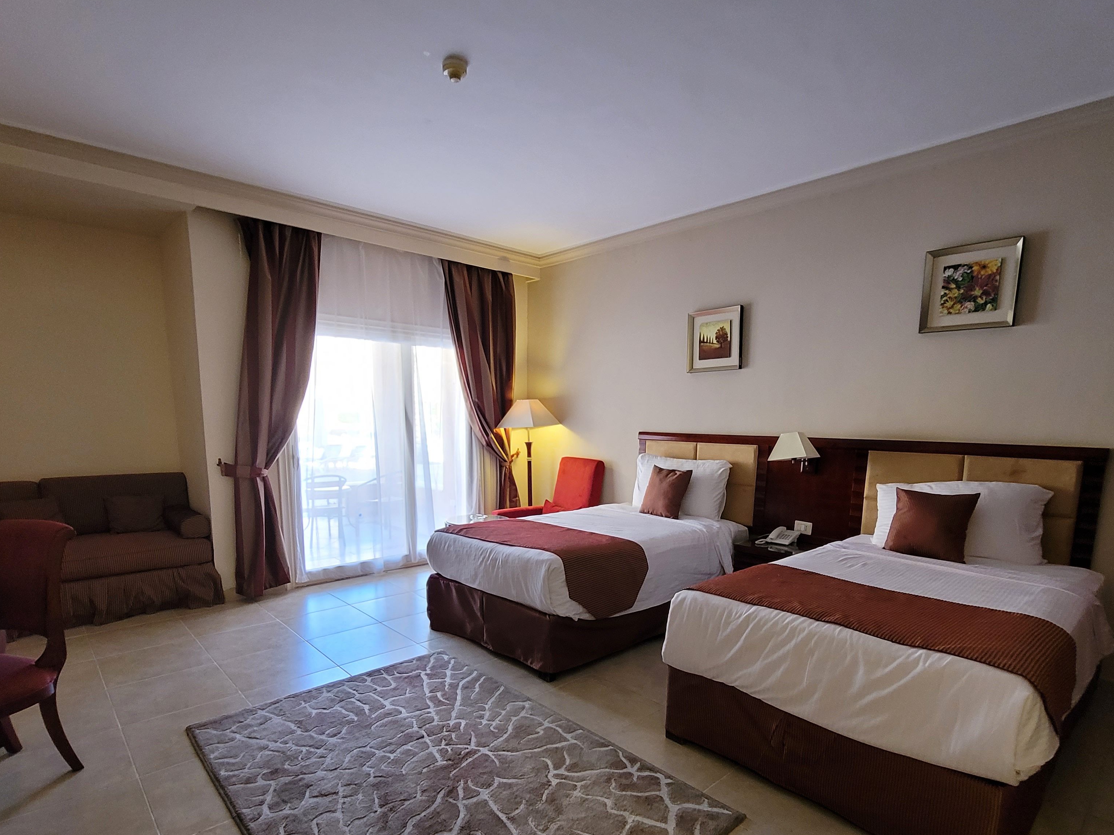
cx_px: 556
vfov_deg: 73.7
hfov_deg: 91.0
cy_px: 512
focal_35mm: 17
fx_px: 547
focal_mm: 2.2
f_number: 2.2
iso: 250
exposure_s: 1/50
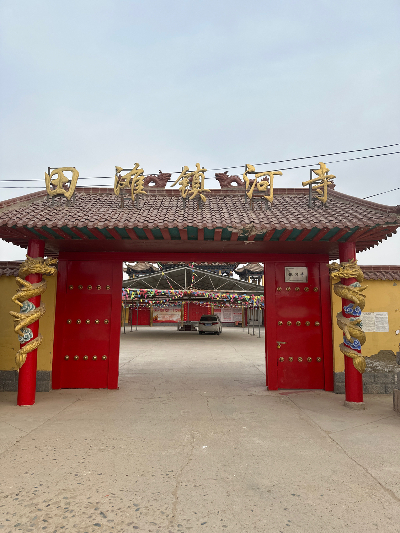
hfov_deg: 56.8
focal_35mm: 24
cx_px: 200
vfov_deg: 71.6
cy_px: 266
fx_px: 370
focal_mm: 6.86
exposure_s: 1/1433
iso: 80
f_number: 1.78
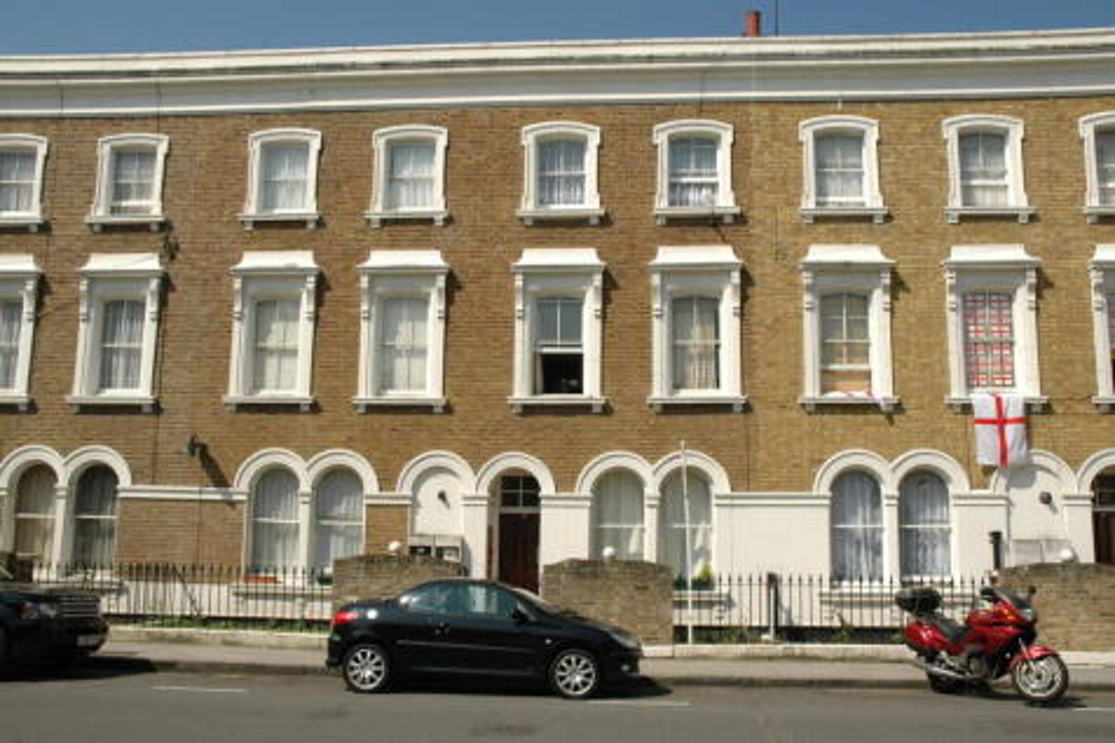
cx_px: 558
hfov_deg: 53.1
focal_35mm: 36
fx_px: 1115
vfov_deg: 36.8
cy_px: 372
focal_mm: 24
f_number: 11
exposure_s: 1/500
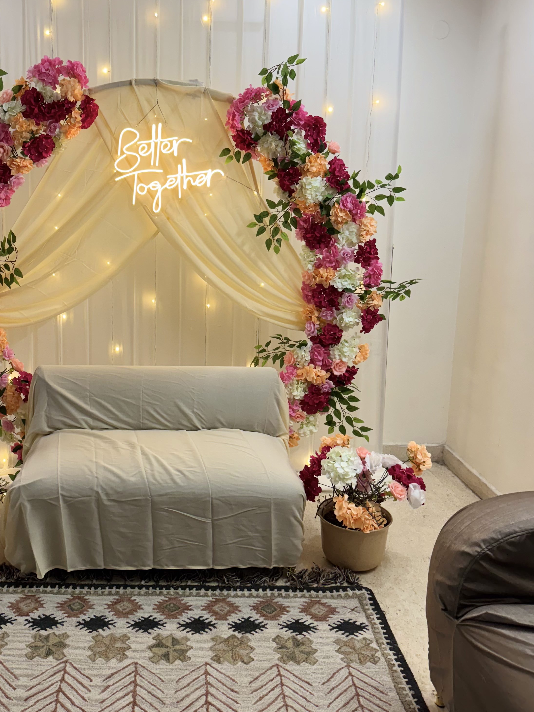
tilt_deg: -9.4
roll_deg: -0.9
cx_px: 174
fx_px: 679
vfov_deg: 55.2
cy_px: 312
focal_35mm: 33
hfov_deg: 42.3
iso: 200
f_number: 1.78
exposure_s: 1/100
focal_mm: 6.76
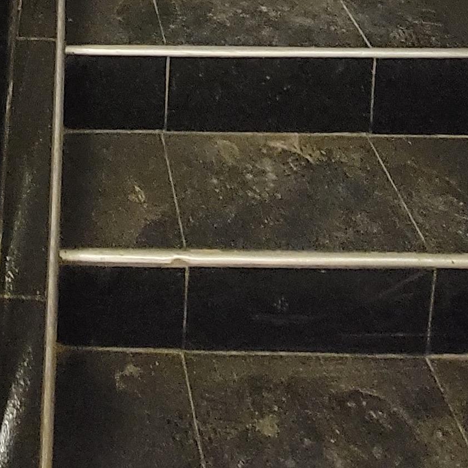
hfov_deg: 29.9
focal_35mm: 55
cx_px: 53
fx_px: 841
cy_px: -359
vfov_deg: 21.4
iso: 1000
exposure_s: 1/25
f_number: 2.2
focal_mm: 2.2
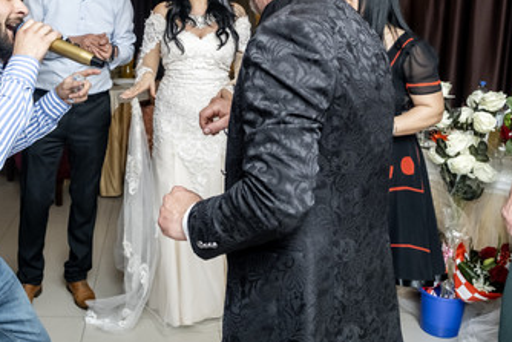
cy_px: 79
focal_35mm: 46
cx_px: 199
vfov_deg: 28.8
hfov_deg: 42.5
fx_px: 654
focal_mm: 16
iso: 1000
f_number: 2.8
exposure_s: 1/125
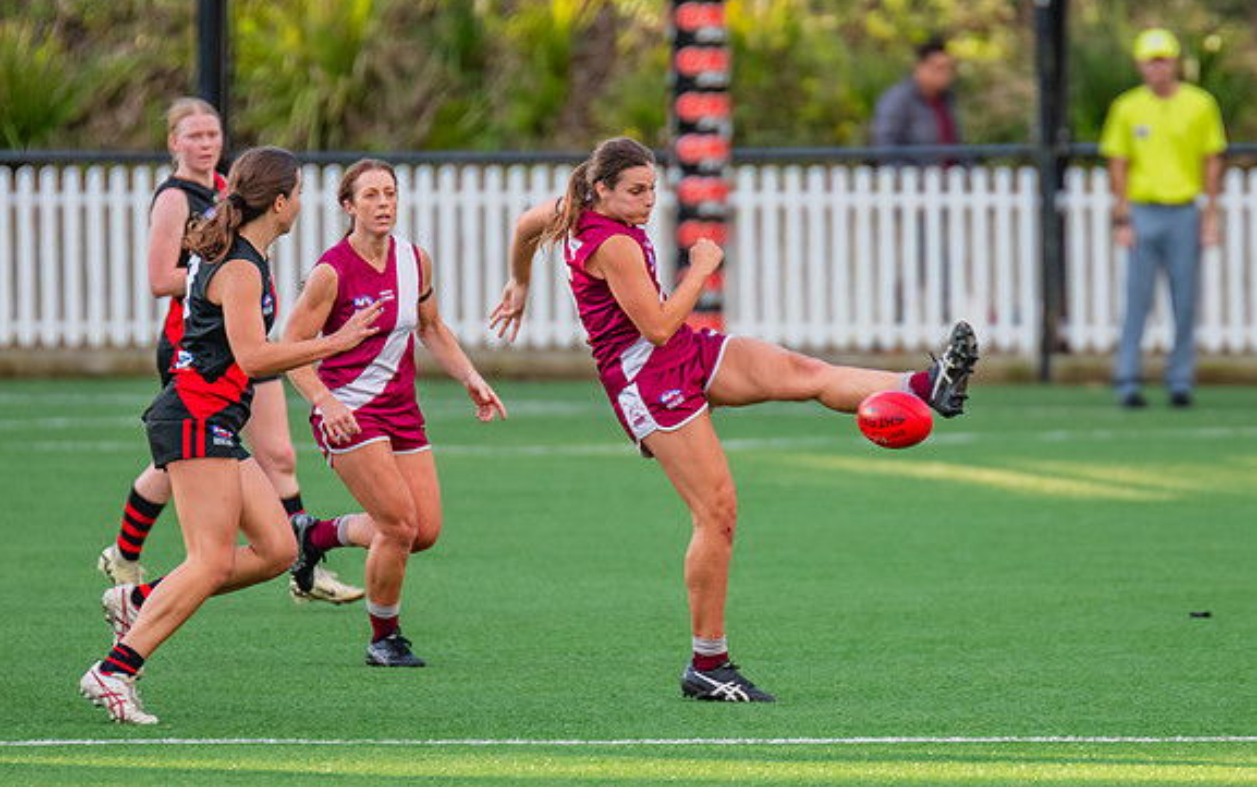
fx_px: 25152
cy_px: 346
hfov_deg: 2.9
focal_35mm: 734
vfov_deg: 1.8
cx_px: 676
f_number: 4
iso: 800
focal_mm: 420
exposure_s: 1/800
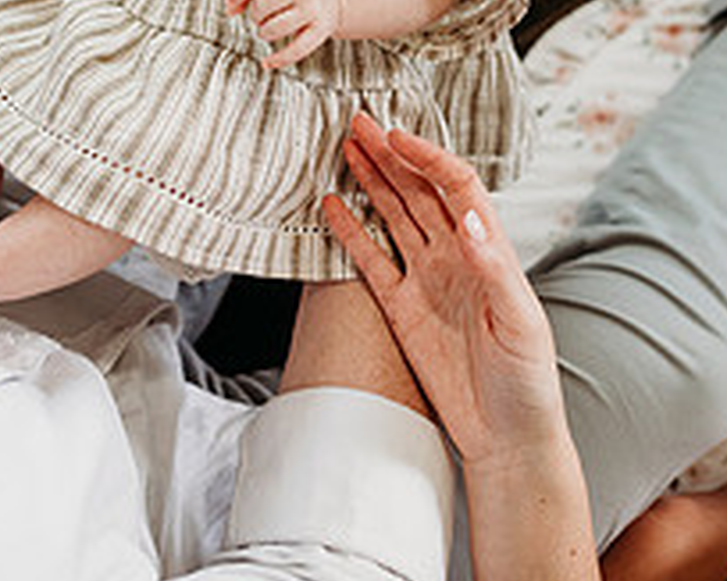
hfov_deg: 29.3
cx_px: 214
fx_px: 1376
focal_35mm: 64
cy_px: -41
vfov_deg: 22.6
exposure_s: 1/200
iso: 1600
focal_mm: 24
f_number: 2.5
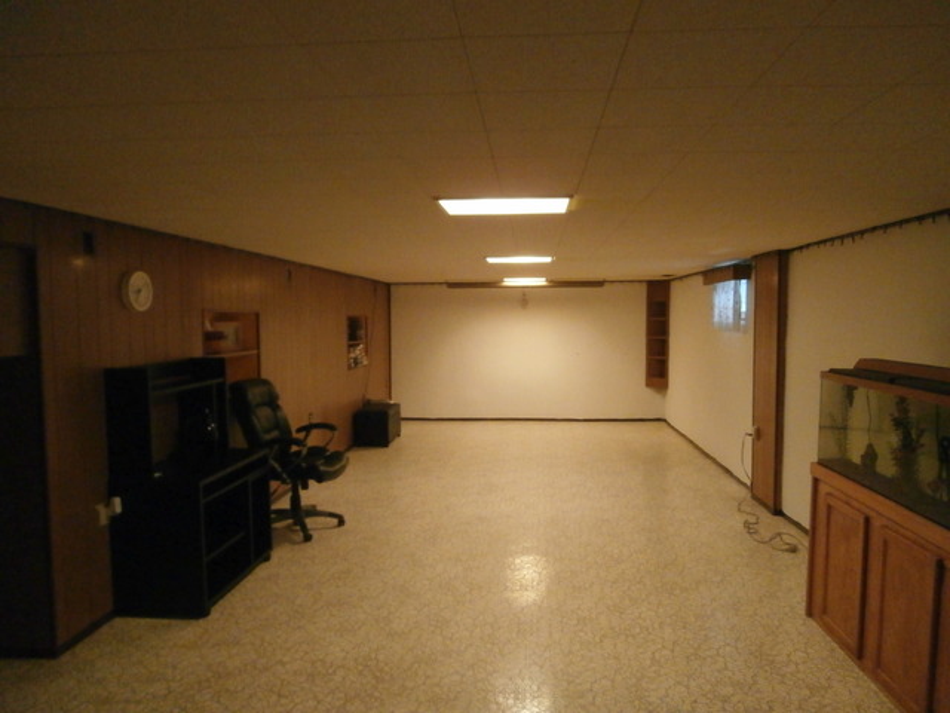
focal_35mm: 24
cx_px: 475
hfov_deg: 71.6
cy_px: 356
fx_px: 659
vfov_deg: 56.8
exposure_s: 1/20
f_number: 3
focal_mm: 4.2
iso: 800
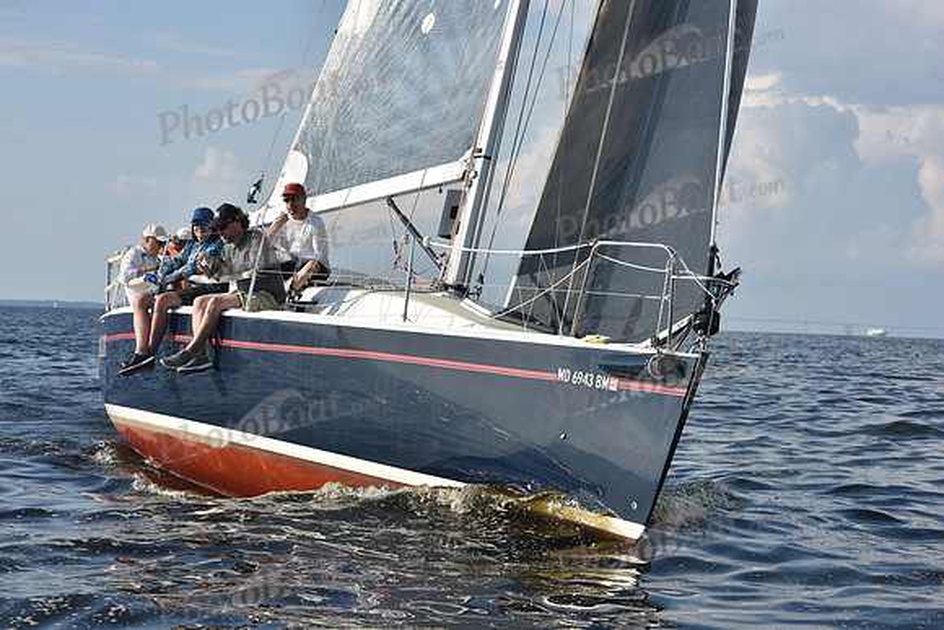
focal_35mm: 86
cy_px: 315
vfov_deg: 15.9
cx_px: 472
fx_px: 2256
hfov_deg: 23.6
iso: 250
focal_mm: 86
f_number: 8
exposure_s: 1/1250
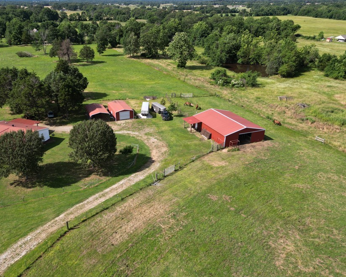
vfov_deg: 50.0
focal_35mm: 29
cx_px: 141
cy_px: 147
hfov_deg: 60.0
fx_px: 297
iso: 100
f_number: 1.7
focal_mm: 6.72
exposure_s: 1/2000
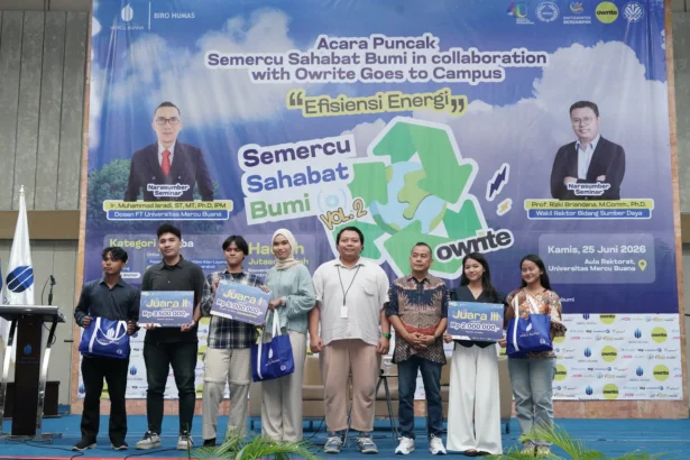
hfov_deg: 45.4
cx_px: 345
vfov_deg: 31.2
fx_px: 824
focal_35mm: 43
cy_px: 230
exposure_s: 1/100
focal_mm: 43
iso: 5000
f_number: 6.3
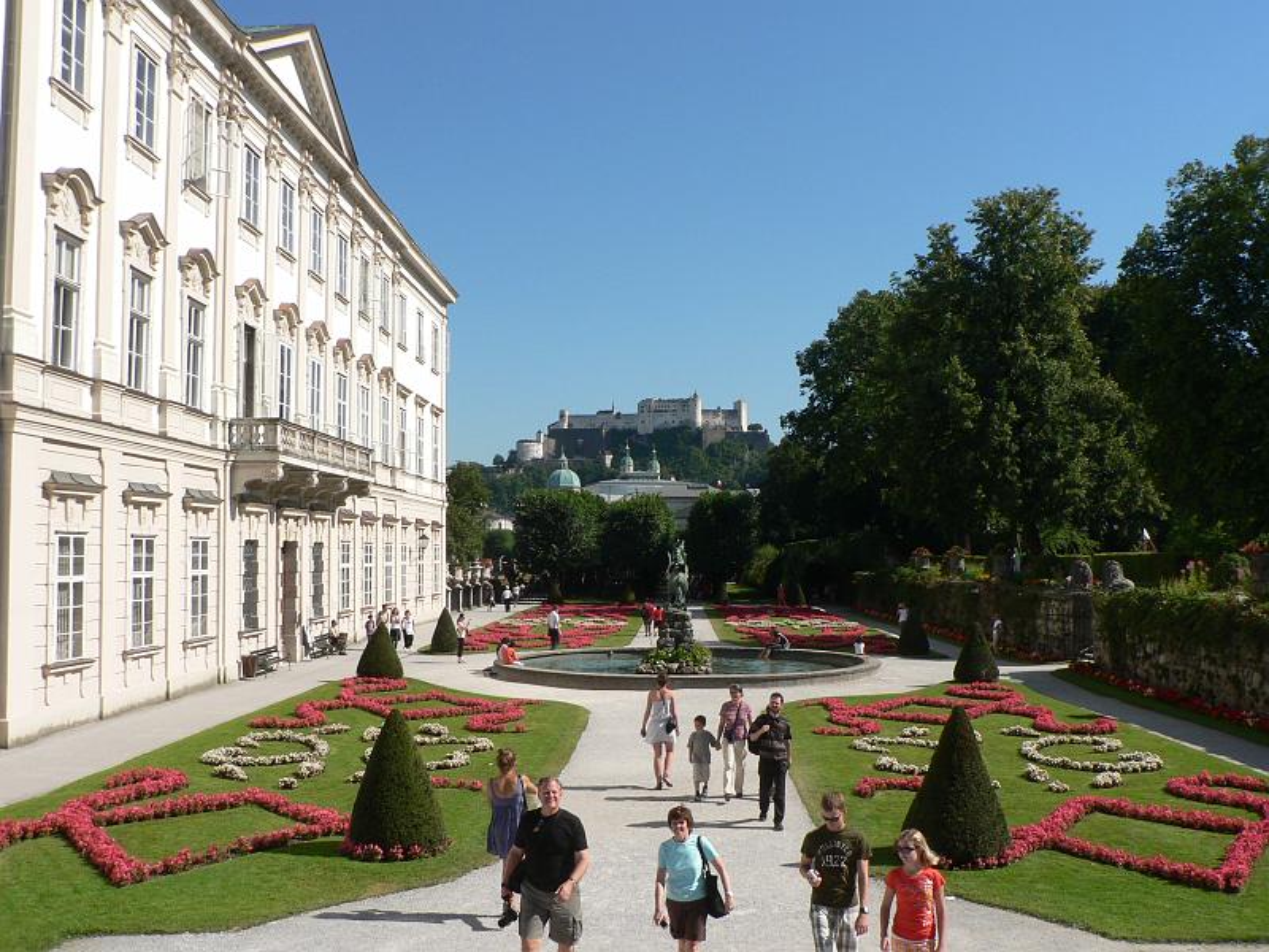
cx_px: 634
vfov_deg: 39.7
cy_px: 476
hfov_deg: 51.4
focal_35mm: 36
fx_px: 1320
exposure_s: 1/500
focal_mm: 6
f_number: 5.6
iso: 80
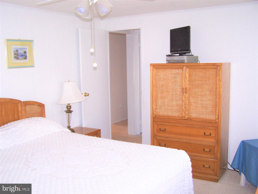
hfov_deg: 49.0
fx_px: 283
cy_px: 97
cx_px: 129
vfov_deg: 37.7
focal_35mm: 38
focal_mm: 6.3
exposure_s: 1/60
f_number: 2.8
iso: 140
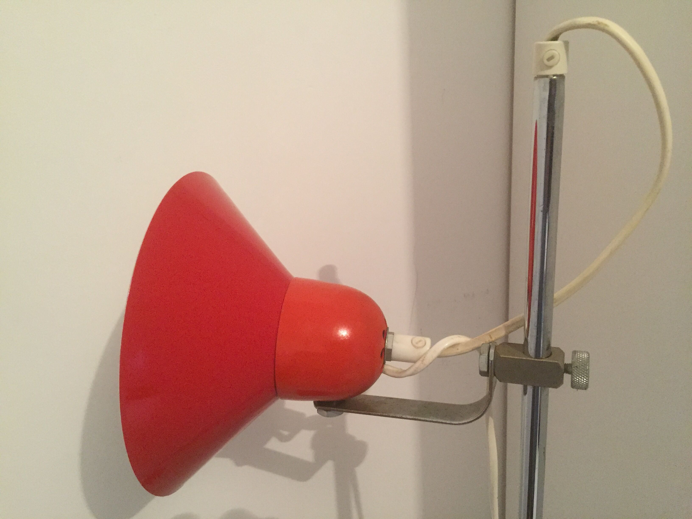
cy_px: 260
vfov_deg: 48.2
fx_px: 580
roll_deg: +3.6
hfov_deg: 61.7
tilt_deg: -21.3
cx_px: 346
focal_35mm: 29
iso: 320
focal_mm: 4.15
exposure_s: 1/25
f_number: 2.2
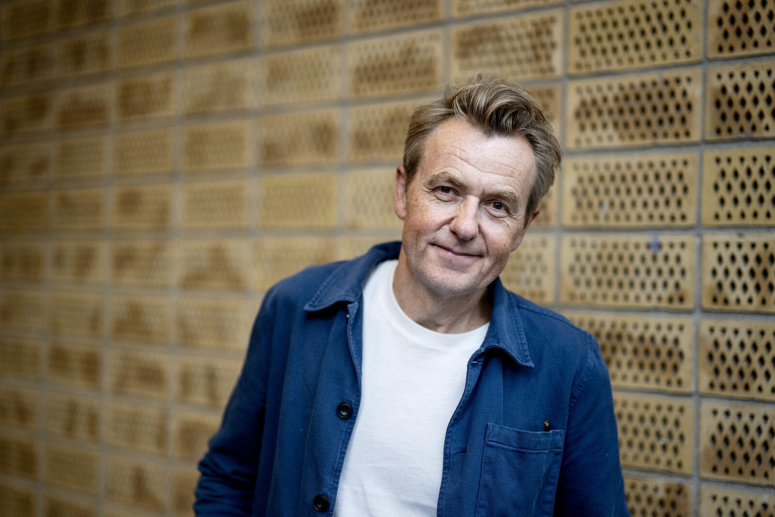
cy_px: 258
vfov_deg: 27.0
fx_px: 1076
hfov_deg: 39.6
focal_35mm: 50
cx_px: 388
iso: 1000
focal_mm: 50
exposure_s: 1/1250
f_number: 1.2
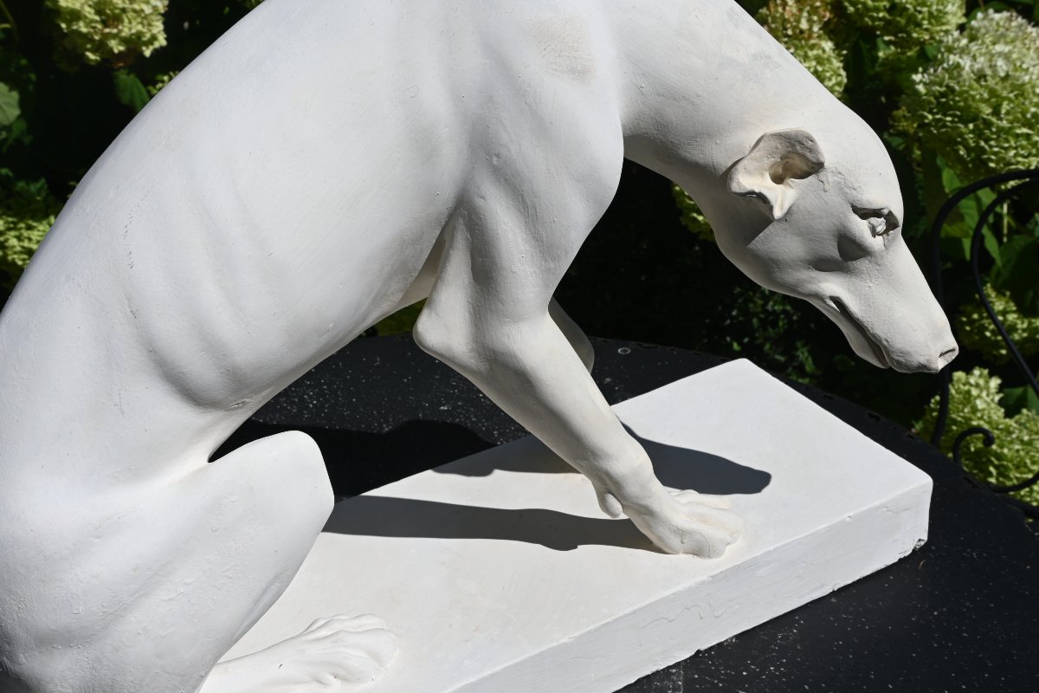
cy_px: 346
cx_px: 520
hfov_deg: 41.7
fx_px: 1364
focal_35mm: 47
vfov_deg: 28.5
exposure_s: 1/640
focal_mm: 31.5
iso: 100
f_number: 9
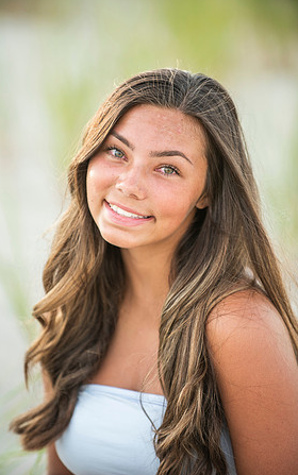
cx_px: 144
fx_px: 2660
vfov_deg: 10.2
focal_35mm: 205
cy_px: 237
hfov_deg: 6.4
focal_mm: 200
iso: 250
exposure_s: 1/500
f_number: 3.2
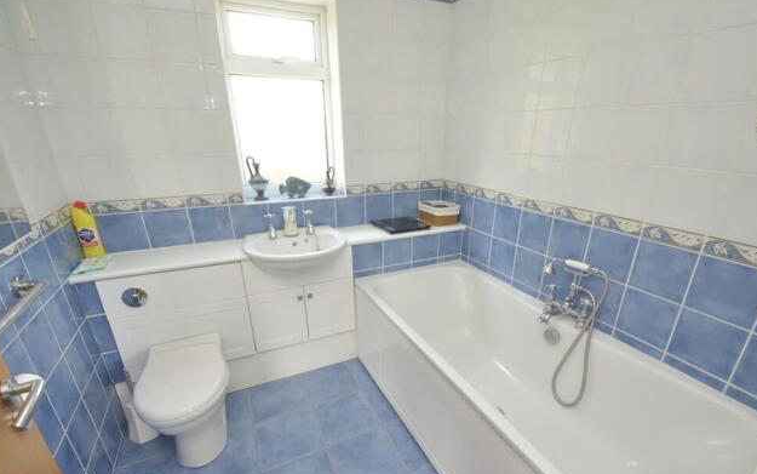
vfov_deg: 71.2
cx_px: 388
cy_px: 257
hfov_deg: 97.8
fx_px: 330
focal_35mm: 16
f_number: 7.1
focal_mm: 10
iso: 800
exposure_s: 1/60
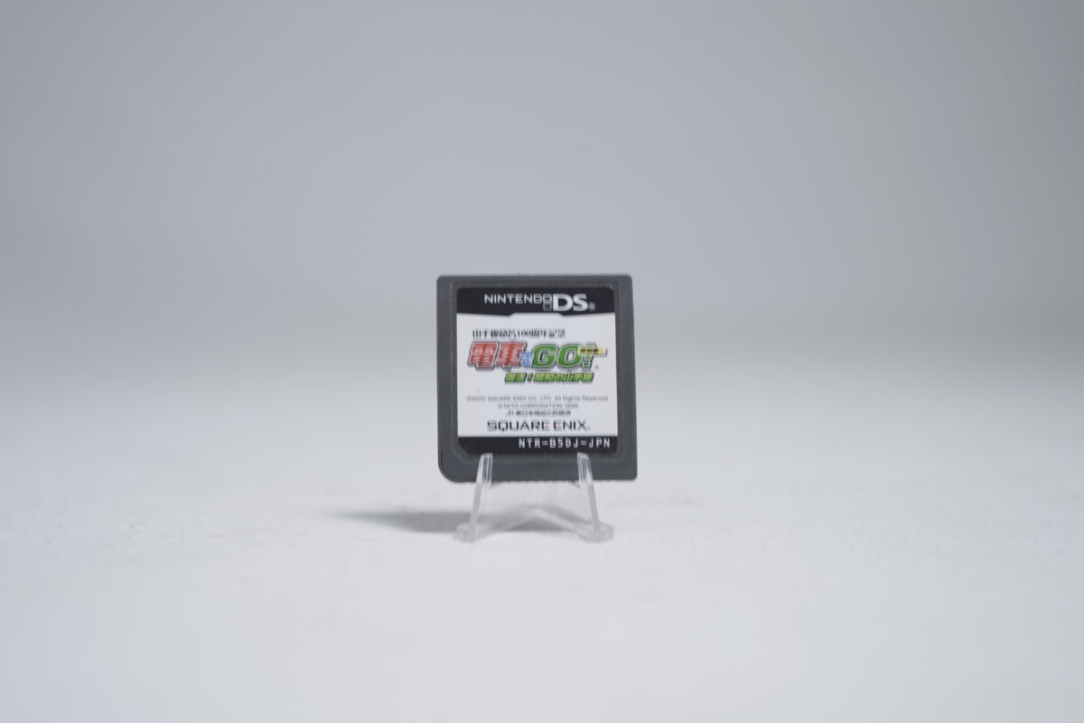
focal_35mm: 59
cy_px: 362
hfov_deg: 33.9
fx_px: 1776
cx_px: 542
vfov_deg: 23.0
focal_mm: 59
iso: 100
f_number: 5
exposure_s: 1/6
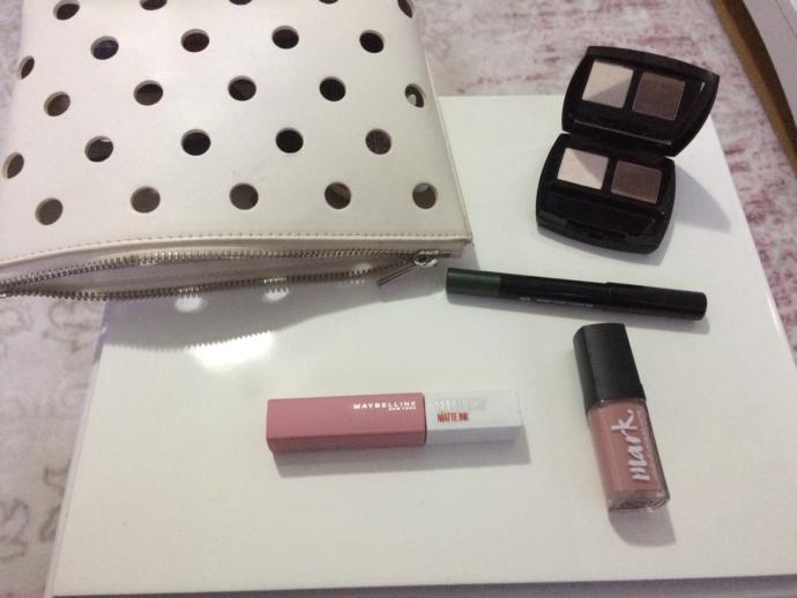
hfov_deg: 61.6
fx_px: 668
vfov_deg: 48.3
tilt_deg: -59.3
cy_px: 299
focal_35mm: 29
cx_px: 398
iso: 320
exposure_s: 1/25
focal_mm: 4.15
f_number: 2.2
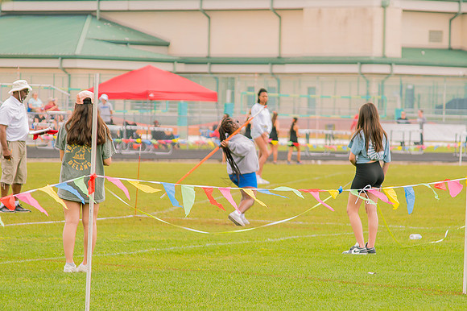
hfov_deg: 8.1
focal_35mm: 255
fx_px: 3302
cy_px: 164
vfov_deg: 5.4
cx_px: 265
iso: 200
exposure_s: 1/200
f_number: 4
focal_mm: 120
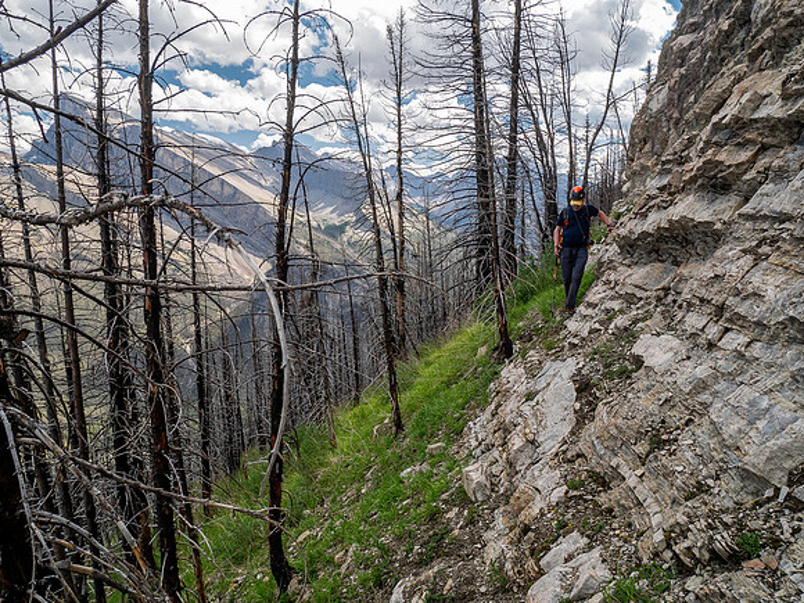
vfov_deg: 56.8
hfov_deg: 71.6
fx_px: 557
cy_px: 302
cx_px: 402
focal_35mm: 24
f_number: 8
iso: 200
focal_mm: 12
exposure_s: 1/80
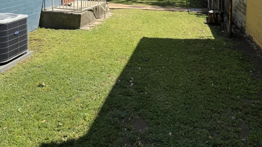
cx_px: 124
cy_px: -9
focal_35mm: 37
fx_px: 257
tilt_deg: -5.5
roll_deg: +0.1
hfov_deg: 54.0
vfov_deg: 29.3
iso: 80
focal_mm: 6.76
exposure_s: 1/2174
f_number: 1.78
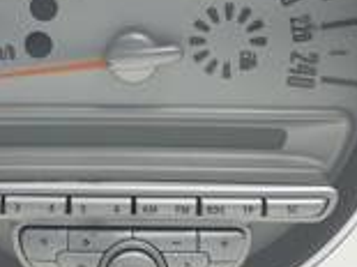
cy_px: 53
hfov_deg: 28.8
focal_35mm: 67
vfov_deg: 21.6
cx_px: 124
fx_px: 690
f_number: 2.4
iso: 50
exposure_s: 1/191
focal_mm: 4.3
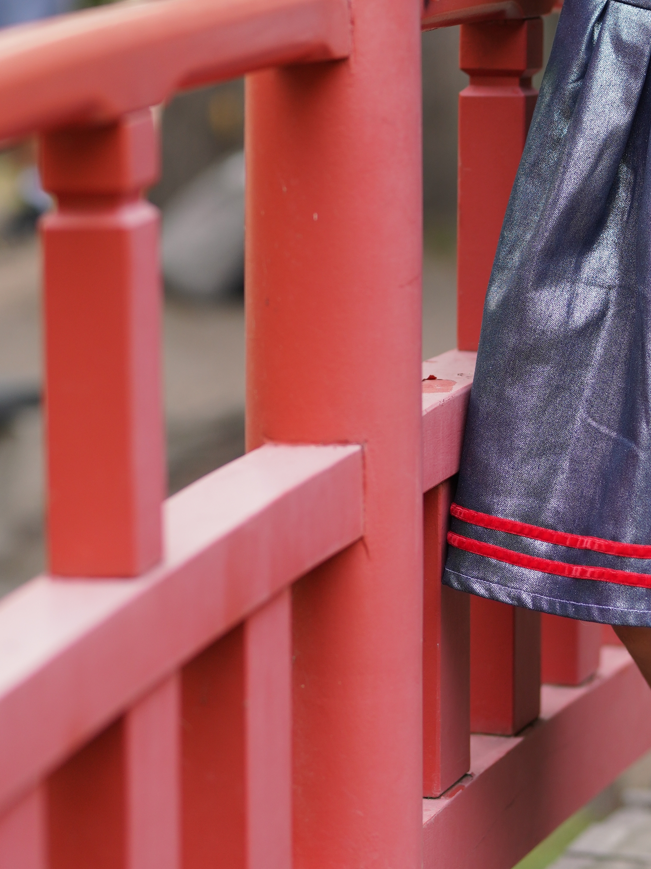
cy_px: 183
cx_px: 530
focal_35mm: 163
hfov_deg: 9.1
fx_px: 4088
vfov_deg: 12.1
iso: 320
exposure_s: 1/1000
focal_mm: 85
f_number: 2
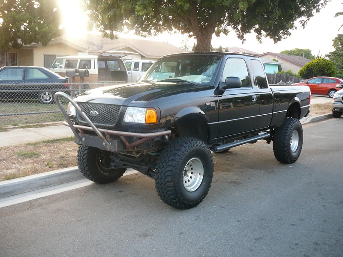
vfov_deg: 40.7
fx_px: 347
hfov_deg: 52.6
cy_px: 128
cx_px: 172
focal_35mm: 35
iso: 80
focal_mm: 5.2
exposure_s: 1/30
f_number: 2.8
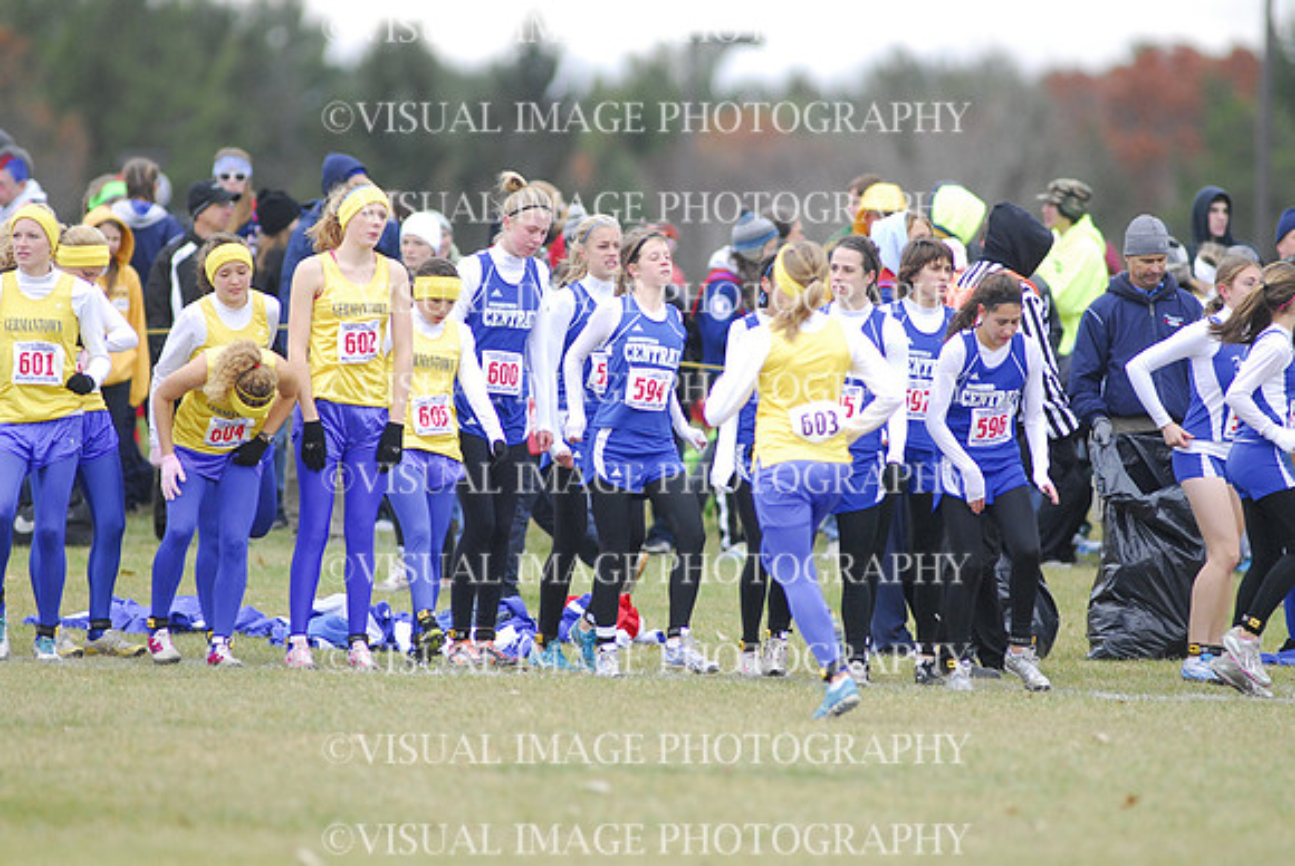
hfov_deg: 4.6
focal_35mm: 450
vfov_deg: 3.1
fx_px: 16203
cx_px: 648
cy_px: 433
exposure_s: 1/1000
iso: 640
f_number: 4
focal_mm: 300
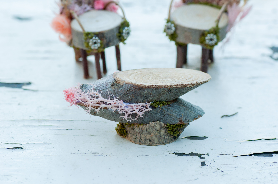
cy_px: 92
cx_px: 139
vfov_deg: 10.1
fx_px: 1041
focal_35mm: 135
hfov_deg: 15.2
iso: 640
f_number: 10
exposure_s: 1/80
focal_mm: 90
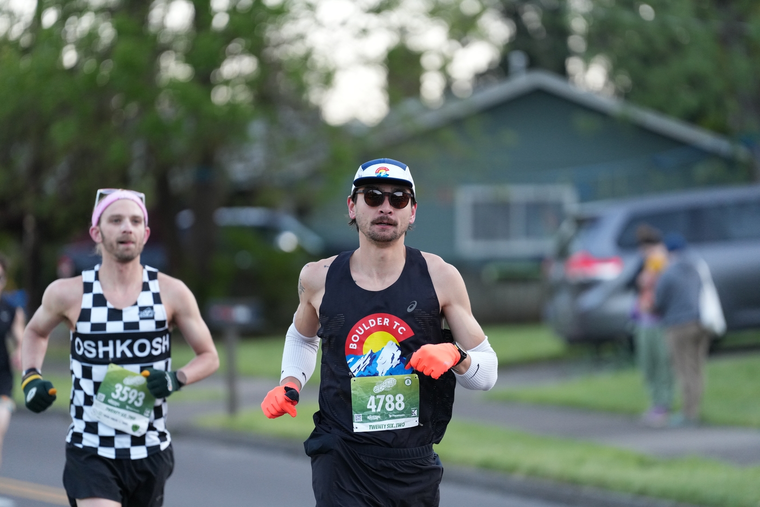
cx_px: 380
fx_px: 4221
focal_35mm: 200
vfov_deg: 6.9
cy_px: 254
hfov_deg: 10.3
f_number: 2.8
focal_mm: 200
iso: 1250
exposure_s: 1/1600
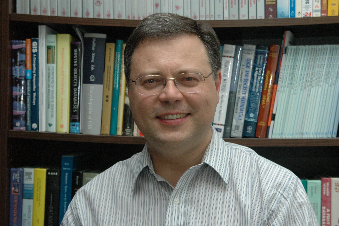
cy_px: 113
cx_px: 170
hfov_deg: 27.0
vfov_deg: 18.1
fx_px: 706
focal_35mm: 75
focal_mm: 50
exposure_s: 1/60
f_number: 5.6
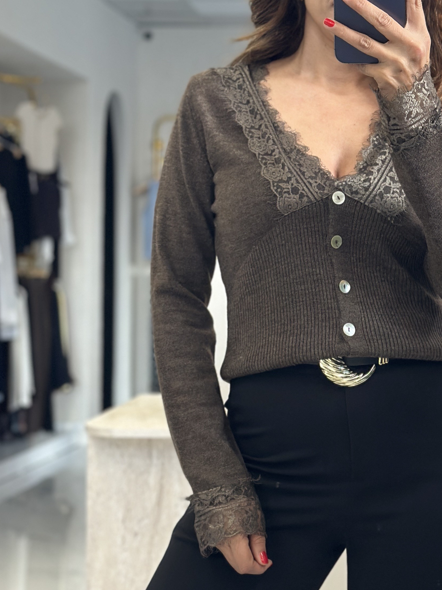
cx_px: 327
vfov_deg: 22.2
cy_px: 206
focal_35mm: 88
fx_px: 1498
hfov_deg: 16.7
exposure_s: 1/100
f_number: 1.78
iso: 125
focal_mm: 6.86
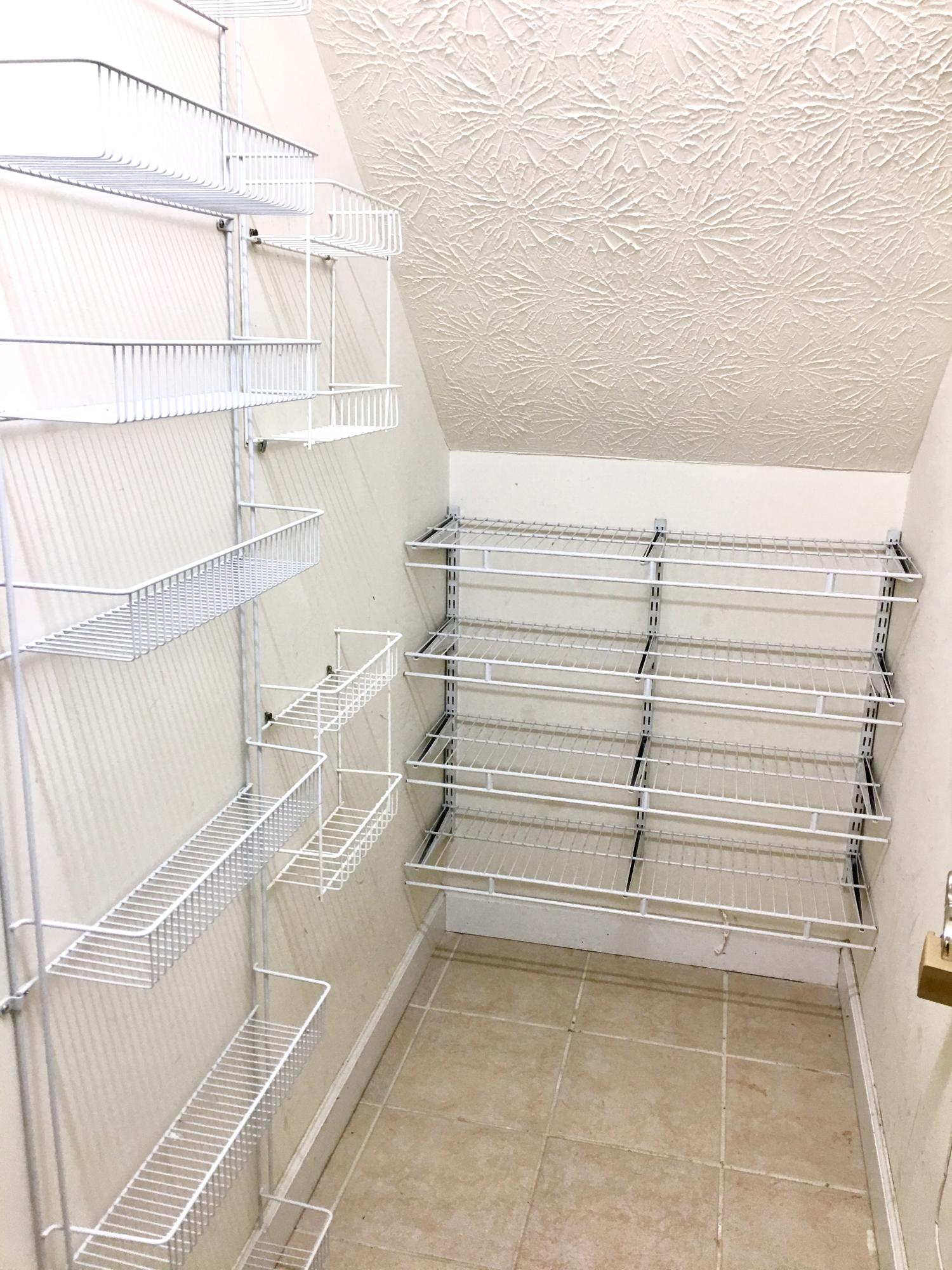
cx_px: 476
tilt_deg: -14.0
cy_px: 635
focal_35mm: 29
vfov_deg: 61.7
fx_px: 1063
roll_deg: -1.6
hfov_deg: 48.2
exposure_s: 1/30
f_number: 2.2
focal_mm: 4.15
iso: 32
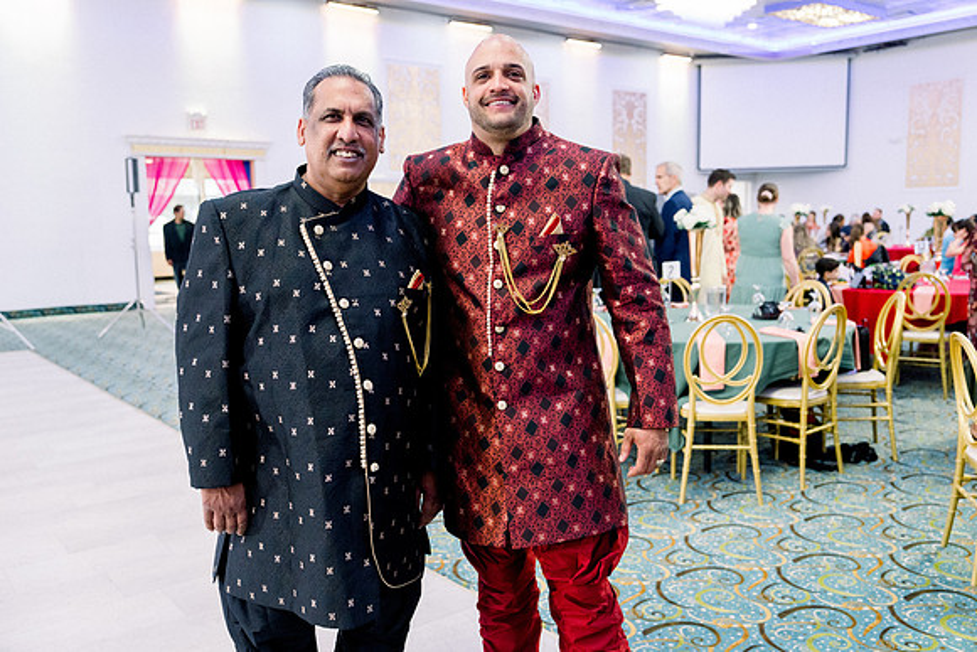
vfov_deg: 42.3
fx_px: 841
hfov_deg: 60.3
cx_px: 488
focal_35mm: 31
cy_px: 326
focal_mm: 31
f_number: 2.8
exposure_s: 1/125
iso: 3200
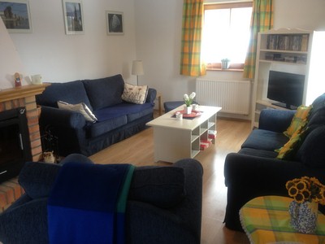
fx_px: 329
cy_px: 122
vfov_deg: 40.7
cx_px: 162
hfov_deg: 52.6
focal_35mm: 35
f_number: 2.4
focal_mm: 4.28
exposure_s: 1/30
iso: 50
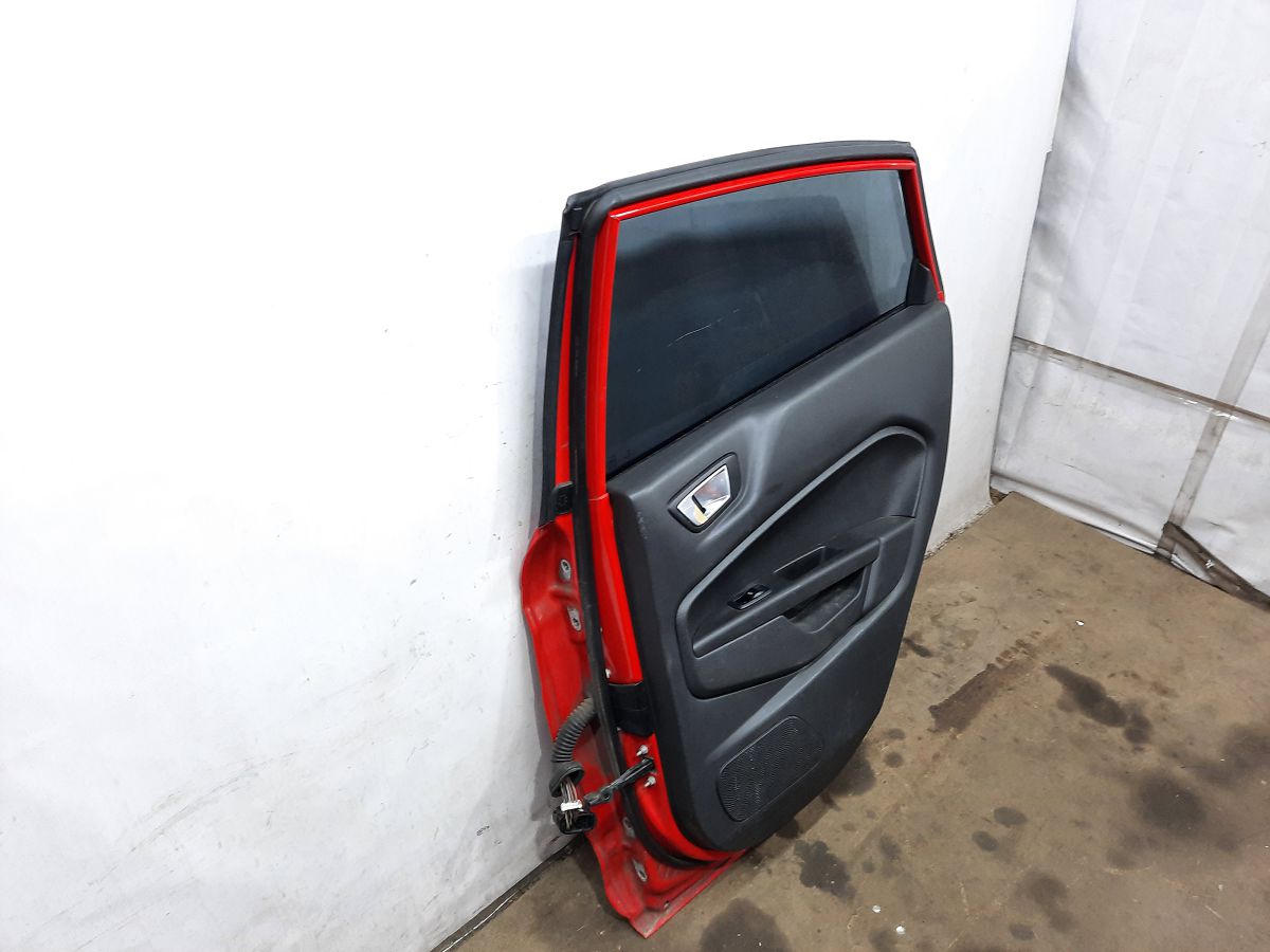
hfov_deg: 69.4
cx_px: 635
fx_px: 917
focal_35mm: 25
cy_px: 476
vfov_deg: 54.9
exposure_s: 1/50
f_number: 2
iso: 200
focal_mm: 4.6
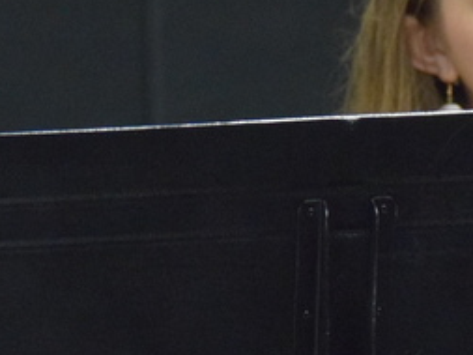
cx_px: 129
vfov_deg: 2.6
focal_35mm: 572
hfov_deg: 3.5
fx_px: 7820
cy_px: 163
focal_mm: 98
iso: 4000
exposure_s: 1/125
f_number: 4.8
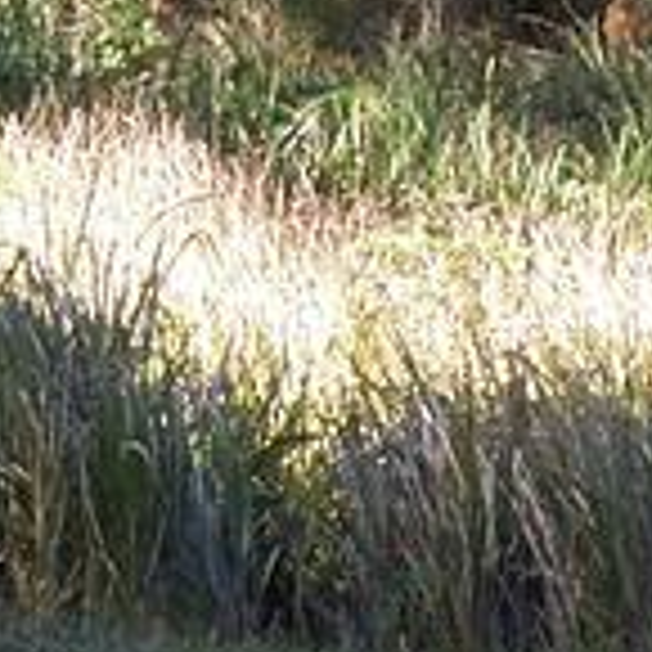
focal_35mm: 533
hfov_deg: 3.3
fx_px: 11358
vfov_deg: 3.3
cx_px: -337
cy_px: -137
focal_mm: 24.97
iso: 80
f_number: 4.3
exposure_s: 1/125
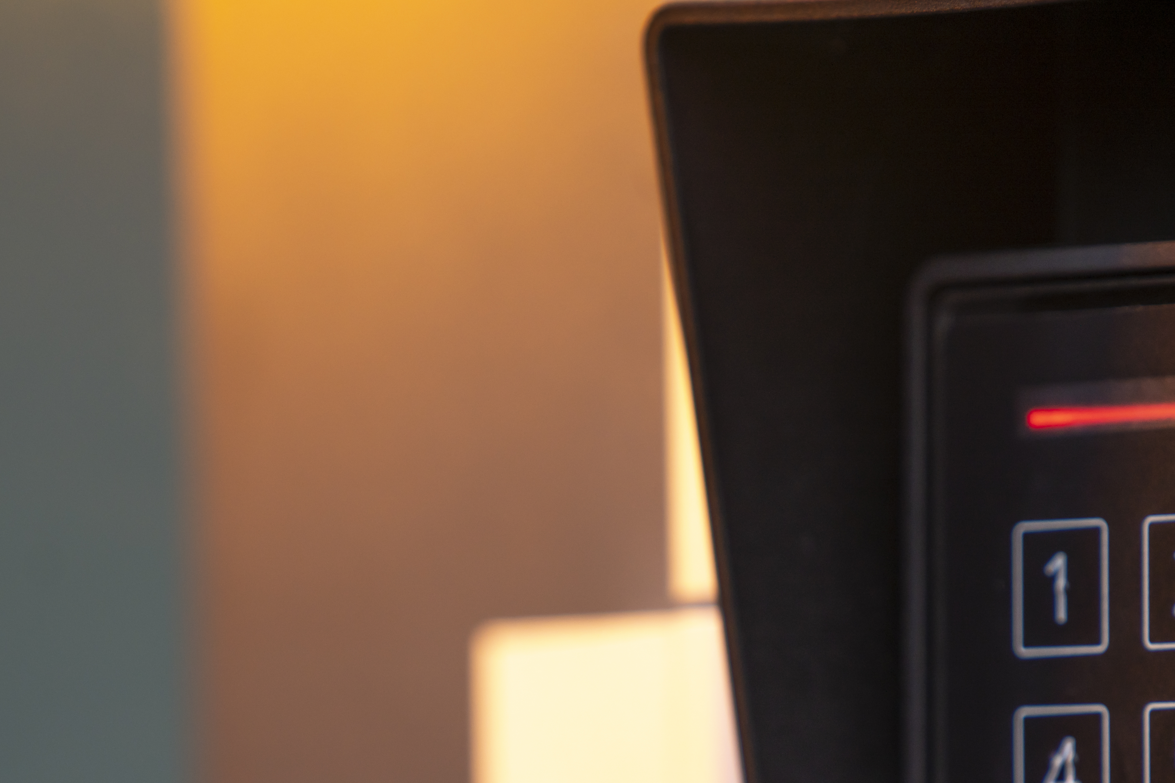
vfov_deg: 3.5
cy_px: 751
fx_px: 12761
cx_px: 674
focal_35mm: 391
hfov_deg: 5.3
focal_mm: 200
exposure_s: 1/100
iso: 250
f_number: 4
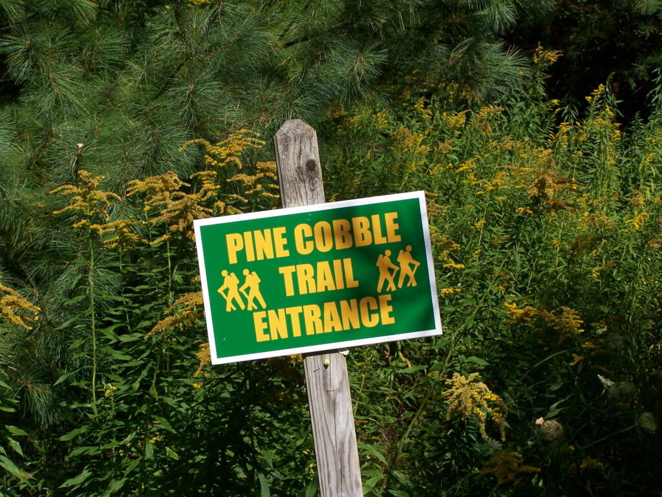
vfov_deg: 14.1
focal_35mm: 105
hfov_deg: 18.7
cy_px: 248
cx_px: 331
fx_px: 2008
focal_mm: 17.5
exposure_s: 1/640
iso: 80
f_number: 4.5
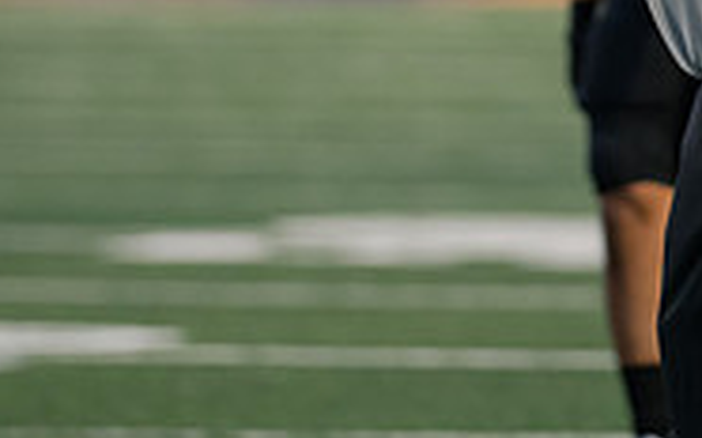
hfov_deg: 2.2
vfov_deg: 1.4
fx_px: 18279
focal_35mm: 956
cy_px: -153
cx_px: 596
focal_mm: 300
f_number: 2.8
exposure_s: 1/800
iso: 2500
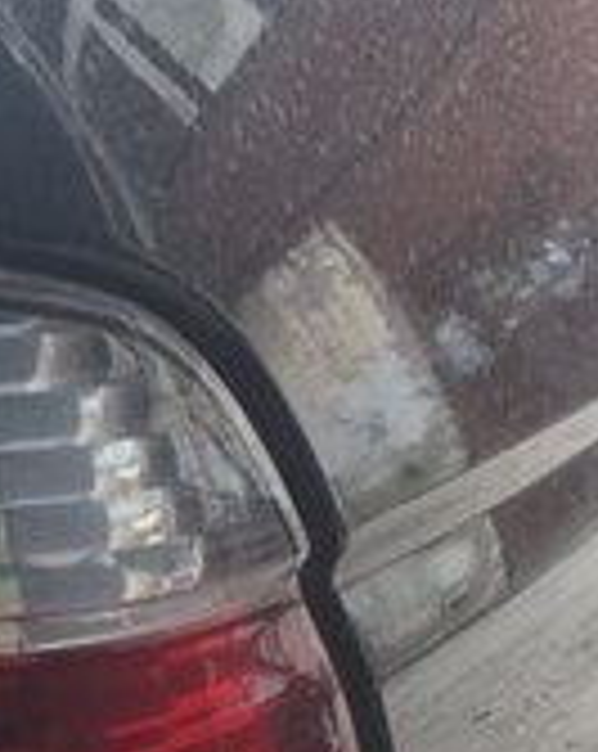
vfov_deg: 16.3
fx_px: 2485
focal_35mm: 112
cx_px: -31
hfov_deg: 13.5
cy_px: 957
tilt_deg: -22.5
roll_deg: -4.9
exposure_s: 1/100
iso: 50
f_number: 2.2
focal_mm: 4.15
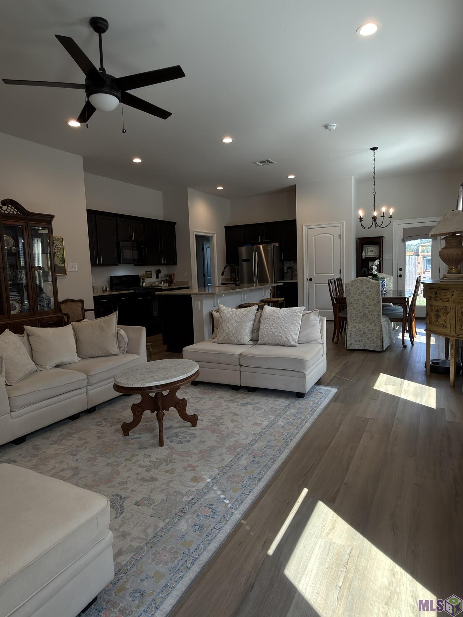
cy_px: 308
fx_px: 375
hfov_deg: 63.4
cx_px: 232
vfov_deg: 79.0
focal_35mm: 21
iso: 32
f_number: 2.2
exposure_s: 1/60
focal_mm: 2.22
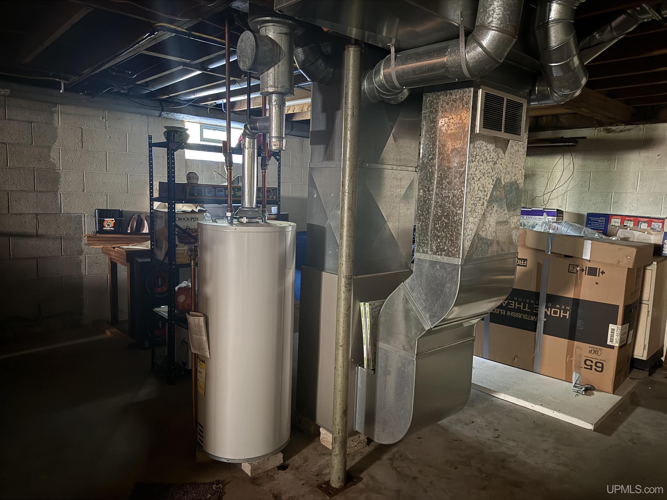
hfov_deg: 71.6
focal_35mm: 24
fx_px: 462
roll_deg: -1.7
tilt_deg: -7.2
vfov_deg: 56.8
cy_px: 250
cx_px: 334
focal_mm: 6.76
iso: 1600
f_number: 1.78
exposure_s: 1/9
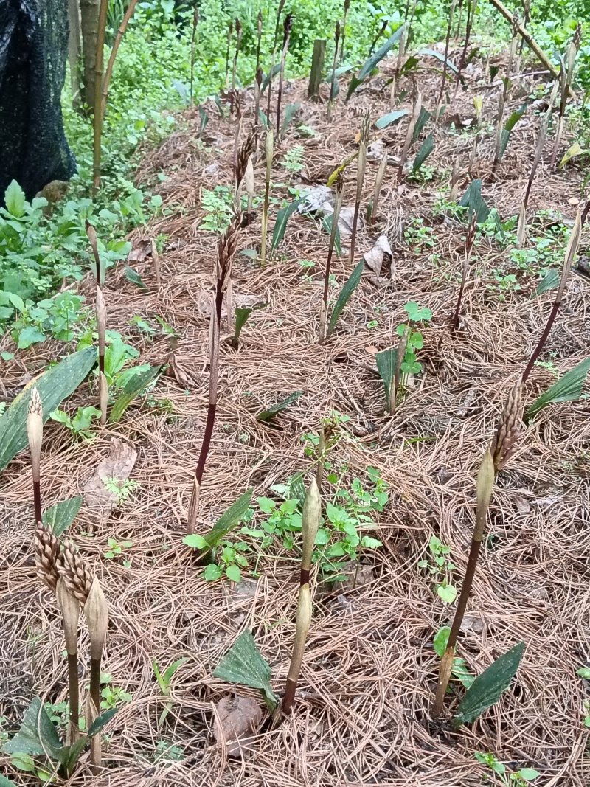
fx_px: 955
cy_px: 394
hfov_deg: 34.3
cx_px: 295
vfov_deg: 44.8
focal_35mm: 42
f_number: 1.8
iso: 2022
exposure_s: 1/20
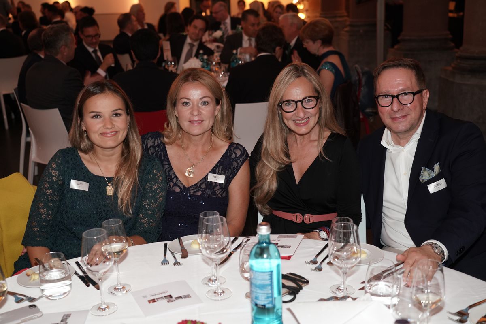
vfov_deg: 29.2
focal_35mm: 46
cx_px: 243
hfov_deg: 42.7
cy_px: 162
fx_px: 621
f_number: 4.5
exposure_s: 1/50
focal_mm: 46
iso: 1600
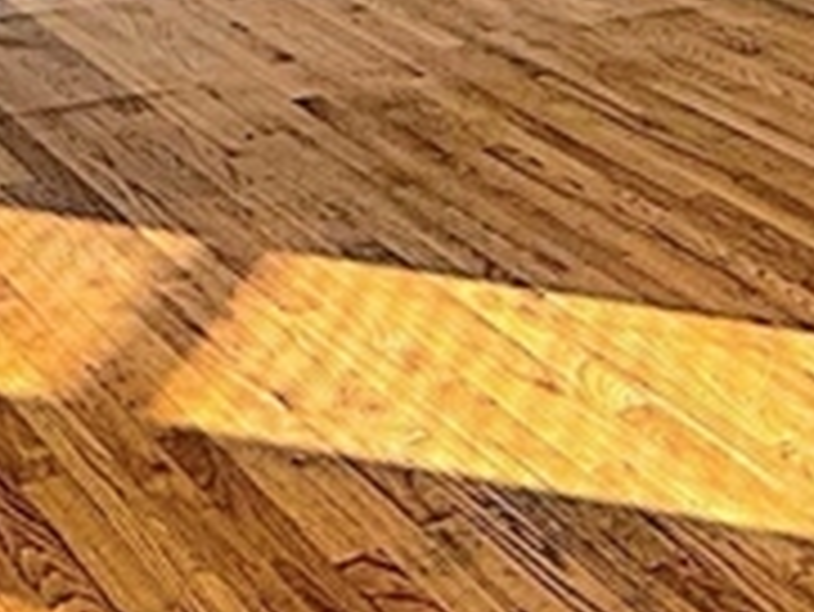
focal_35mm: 79
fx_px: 1859
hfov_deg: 24.2
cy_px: -464
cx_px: 684
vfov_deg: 16.0
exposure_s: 1/261
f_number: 2.2
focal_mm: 2.22
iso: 50
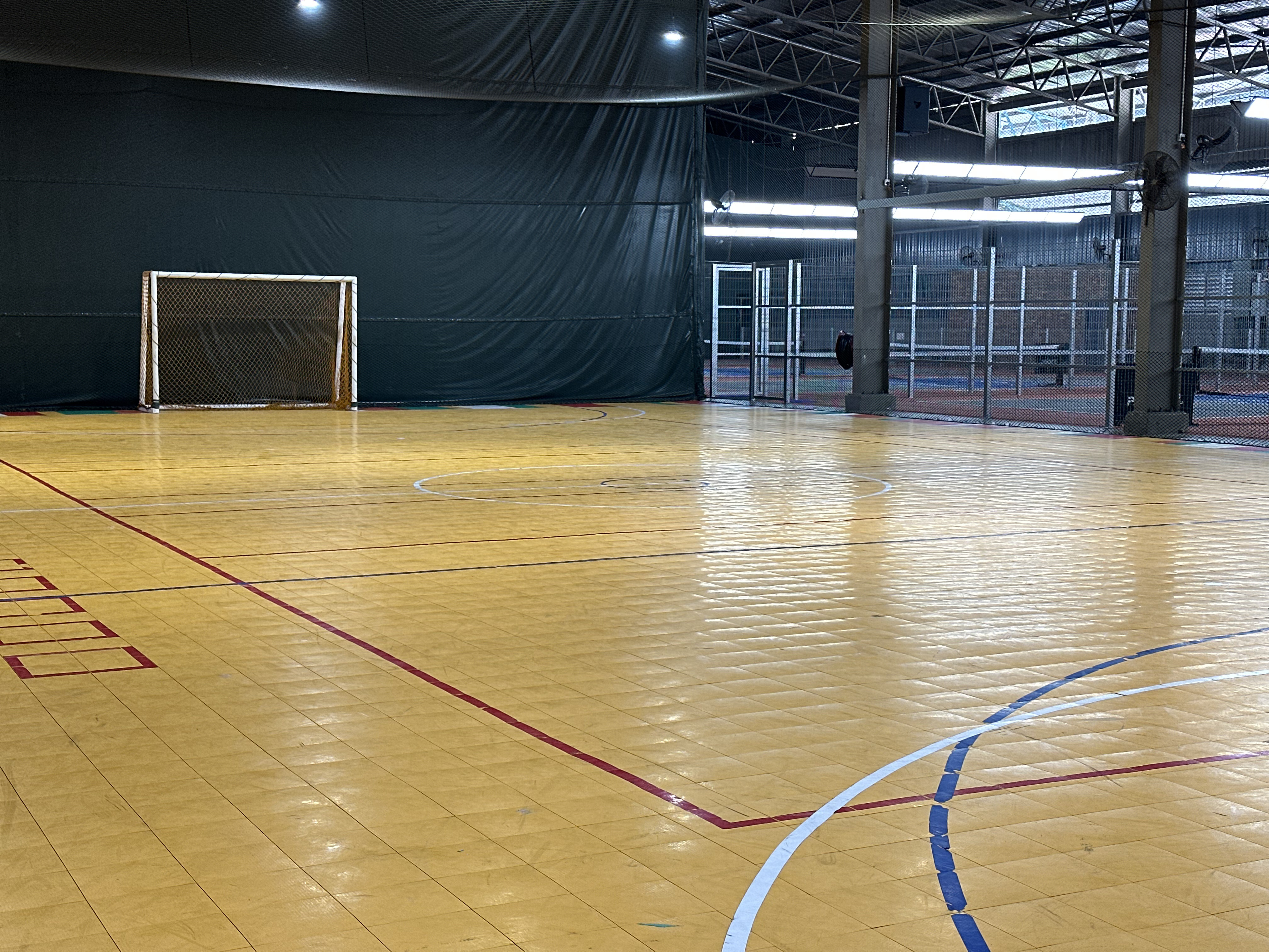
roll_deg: -0.1
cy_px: 476
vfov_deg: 30.3
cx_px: 634
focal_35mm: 48
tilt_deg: -5.5
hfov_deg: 39.7
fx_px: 1760
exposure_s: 1/50
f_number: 1.78
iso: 64
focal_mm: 6.86
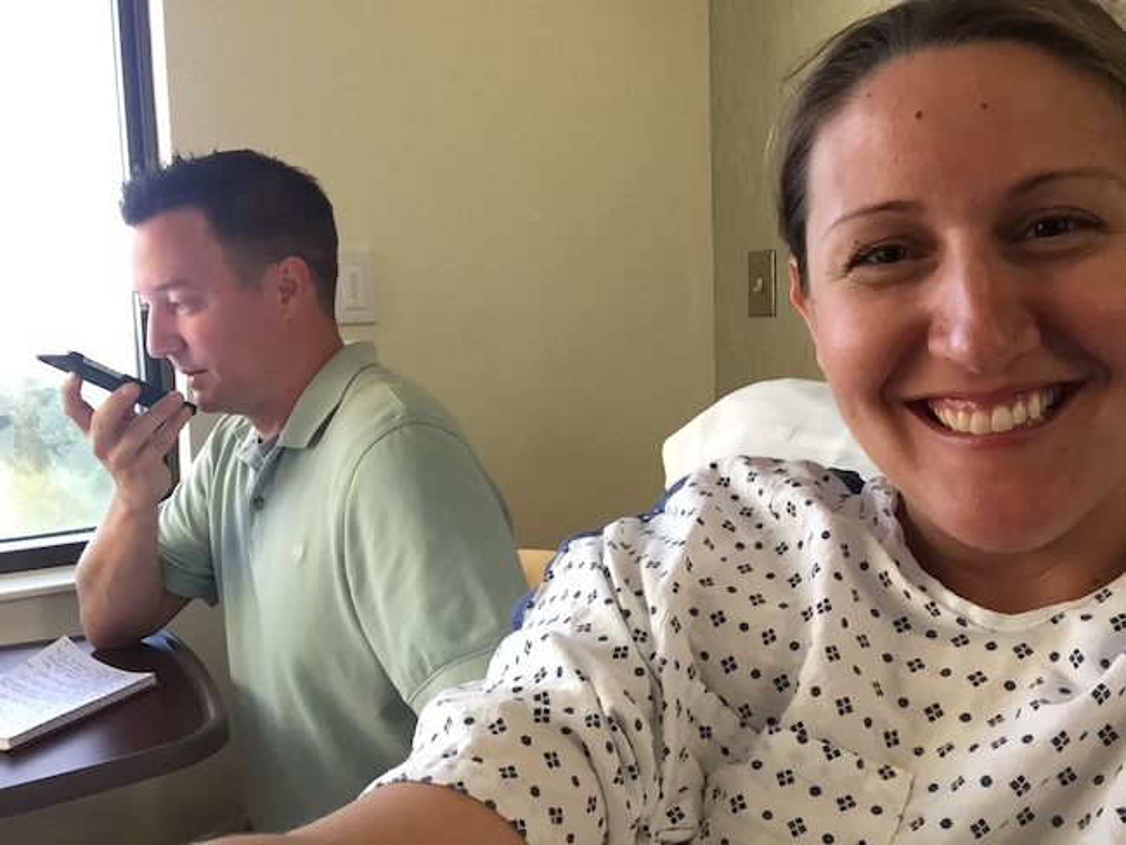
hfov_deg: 58.3
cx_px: 563
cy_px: 422
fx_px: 1009
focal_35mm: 31
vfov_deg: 45.5
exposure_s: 1/30
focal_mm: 2.65
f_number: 2.2
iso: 160
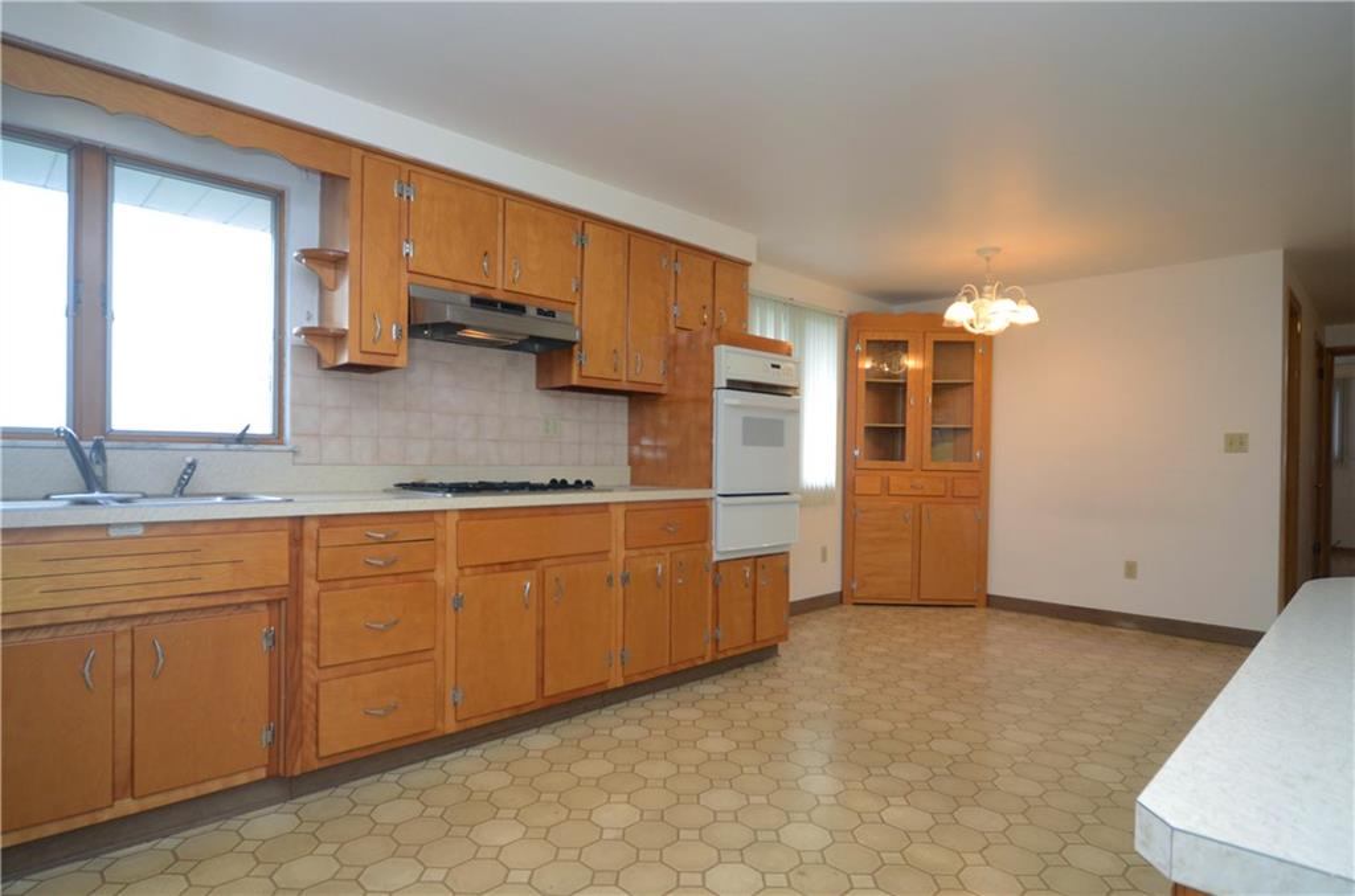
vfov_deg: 67.1
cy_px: 448
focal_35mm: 18
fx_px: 676
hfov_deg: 90.2
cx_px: 678
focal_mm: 12
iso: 800
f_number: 5.6
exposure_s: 1/100
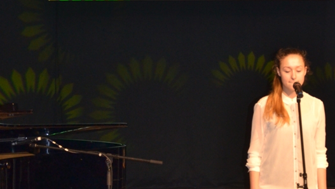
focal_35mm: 238
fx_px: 2115
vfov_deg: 5.1
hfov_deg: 9.1
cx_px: 167
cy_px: 104
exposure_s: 1/60
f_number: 4.5
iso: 800
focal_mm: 78
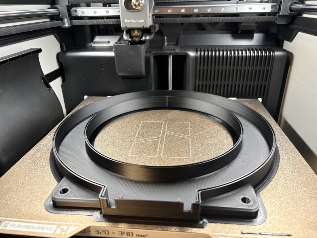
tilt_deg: -24.6
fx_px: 238
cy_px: 119
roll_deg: +1.1
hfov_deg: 67.3
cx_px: 158
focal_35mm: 26
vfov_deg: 53.1
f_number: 1.6
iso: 400
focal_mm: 5.96
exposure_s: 1/60
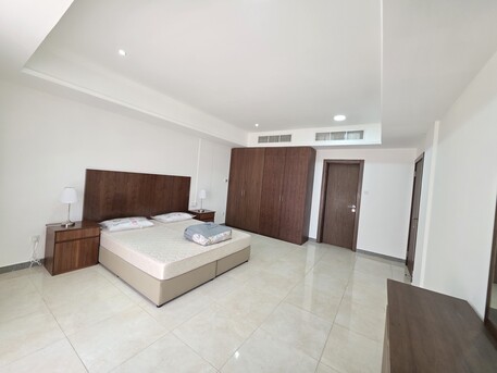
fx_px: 187
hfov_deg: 106.2
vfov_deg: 89.9
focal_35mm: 13
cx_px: 248
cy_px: 186
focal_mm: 2.2
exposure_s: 1/100
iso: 250
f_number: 1.9
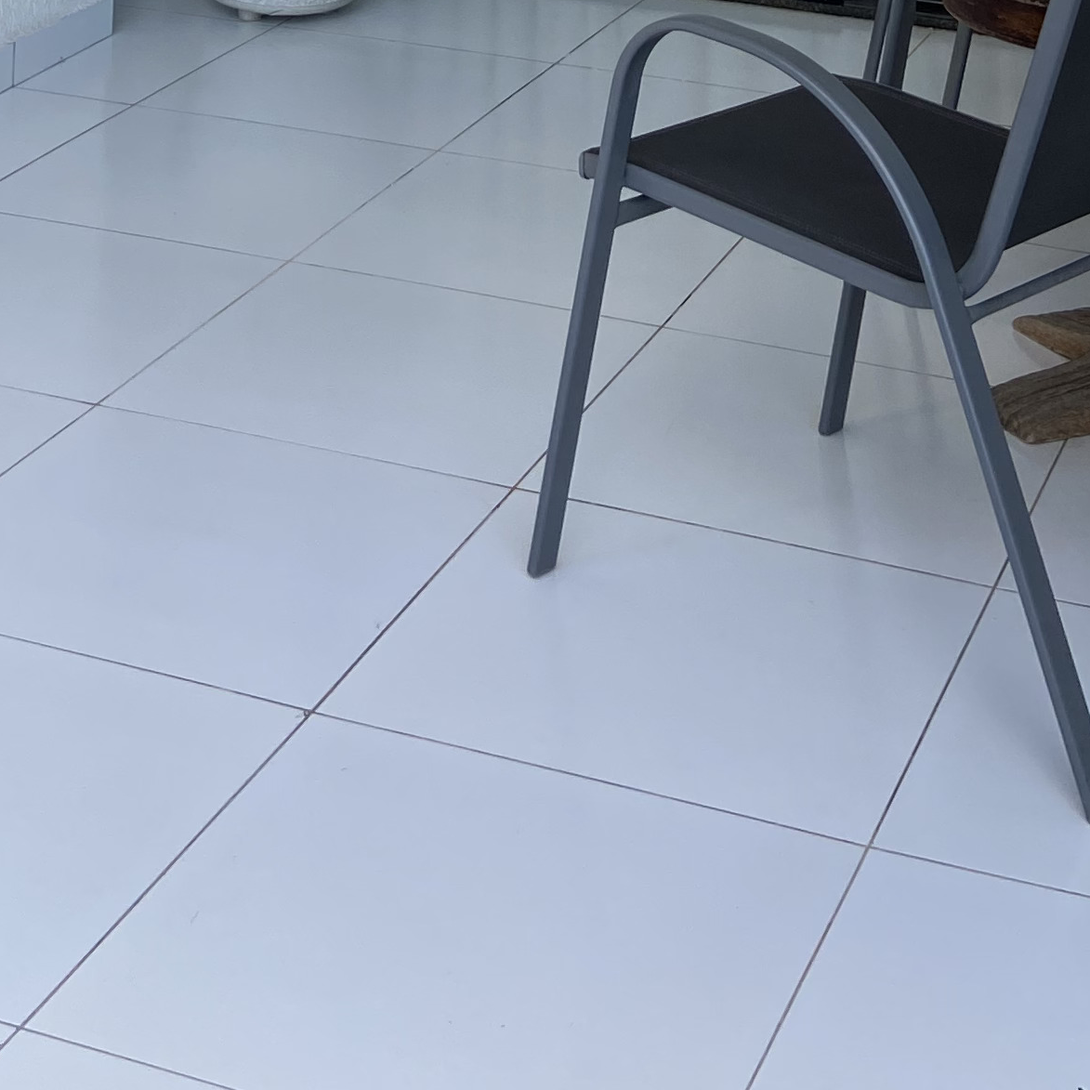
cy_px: -739
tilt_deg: +4.4
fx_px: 2814
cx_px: 360
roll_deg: -0.9
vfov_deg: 18.3
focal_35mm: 79
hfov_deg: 21.8
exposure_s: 1/217
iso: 32
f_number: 1.8
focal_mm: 4.25
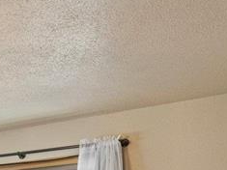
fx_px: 439
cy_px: 261
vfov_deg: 19.0
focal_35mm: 67
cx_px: -93
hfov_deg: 24.1
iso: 400
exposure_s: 1/2
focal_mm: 16
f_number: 8
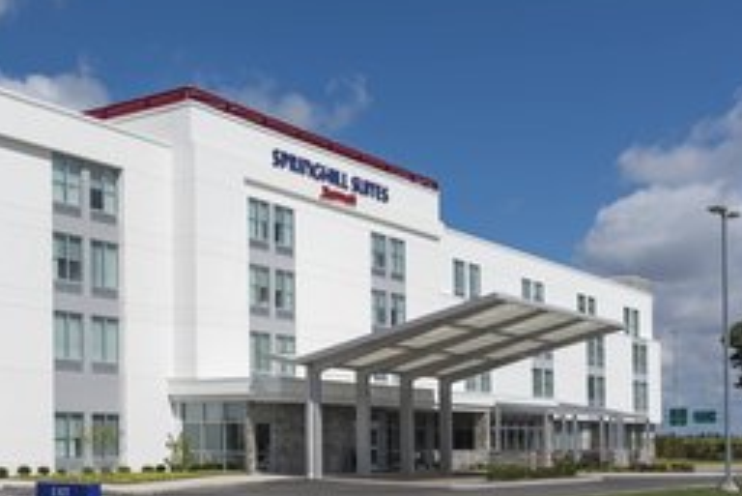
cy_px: 241
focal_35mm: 45
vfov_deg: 29.9
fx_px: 928
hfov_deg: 43.5
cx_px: 339
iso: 100
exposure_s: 1/320
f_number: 10
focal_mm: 30
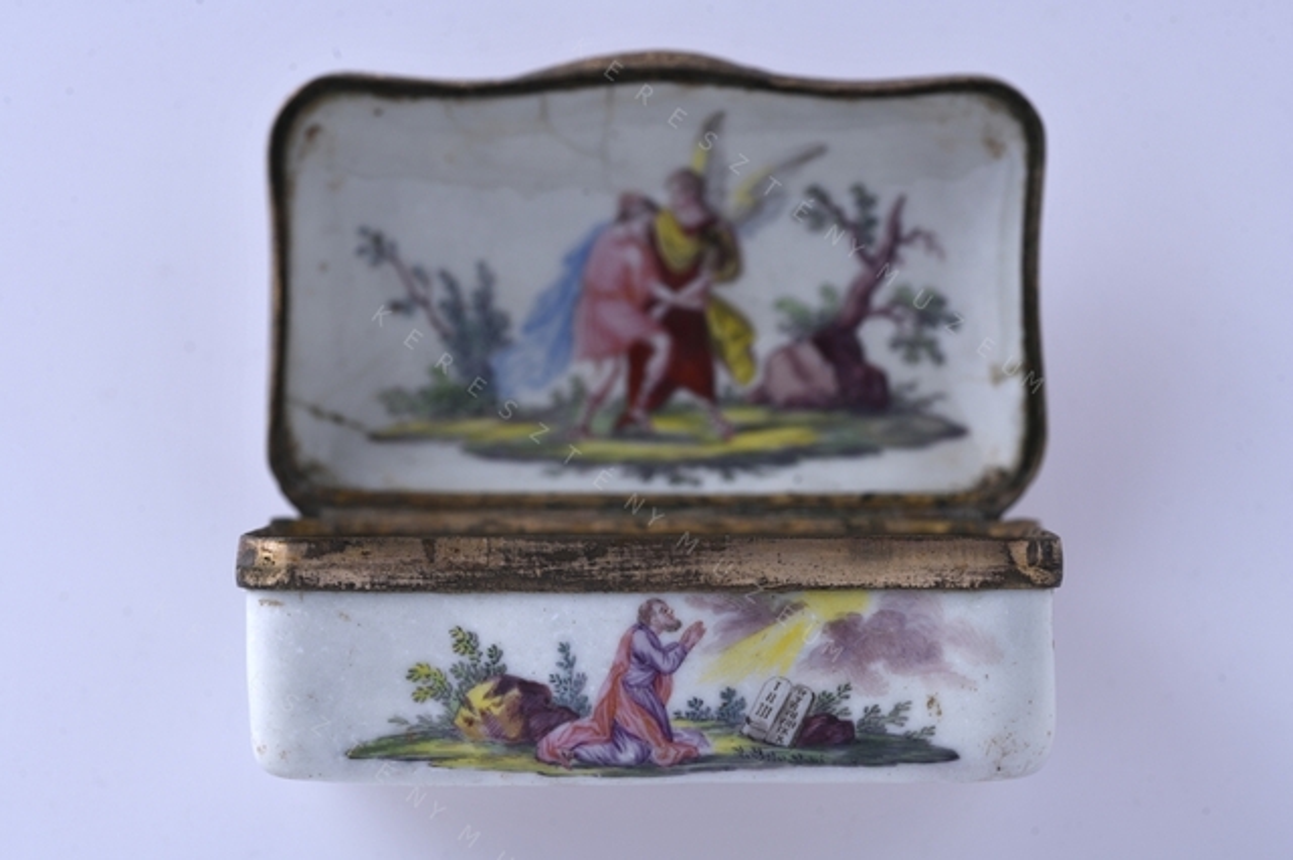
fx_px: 3769
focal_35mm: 105
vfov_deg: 13.0
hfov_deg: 19.5
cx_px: 646
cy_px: 430
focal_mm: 105
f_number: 13
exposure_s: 1/125
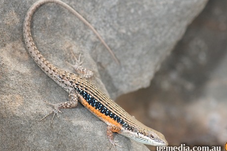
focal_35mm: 172
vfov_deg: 8.0
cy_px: 76
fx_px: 1082
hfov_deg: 12.0
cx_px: 120
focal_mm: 105
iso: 500
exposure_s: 1/250
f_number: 7.1
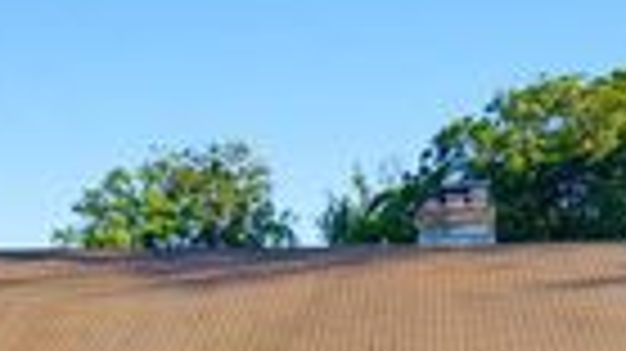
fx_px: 1062
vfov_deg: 17.9
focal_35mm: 64
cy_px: 418
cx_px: 338
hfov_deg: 32.8
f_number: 8
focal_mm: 17
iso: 800
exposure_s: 1/500
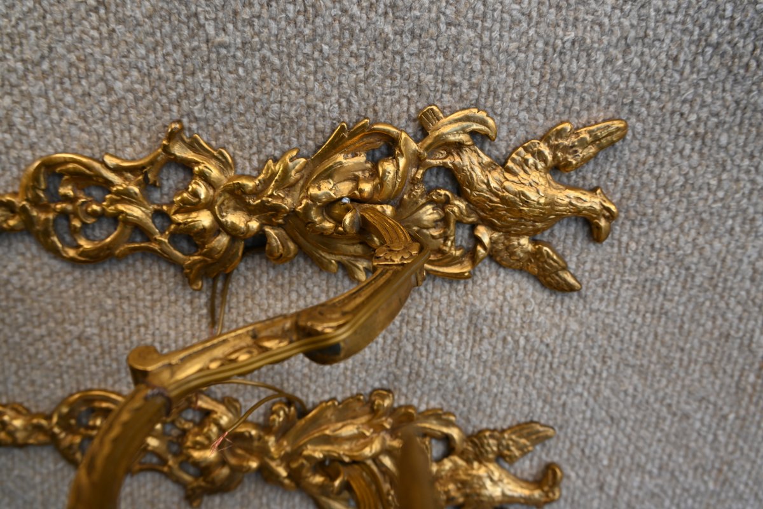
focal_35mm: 31
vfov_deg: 42.6
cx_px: 382
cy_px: 254
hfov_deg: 60.7
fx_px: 652
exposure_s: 1/250
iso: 200
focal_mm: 20.5
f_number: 5.6
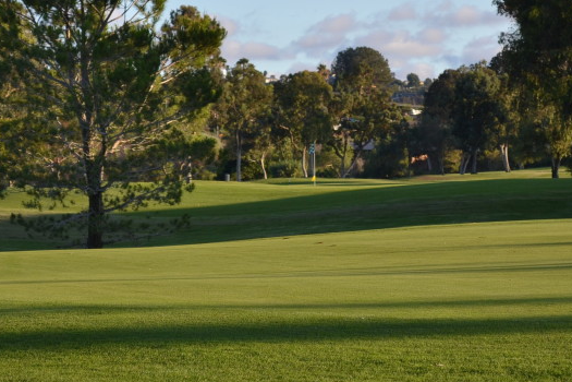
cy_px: 128
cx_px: 271
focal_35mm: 161
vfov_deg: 8.5
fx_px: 2558
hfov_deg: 12.8
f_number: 5.6
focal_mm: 55
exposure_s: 1/400
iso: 200
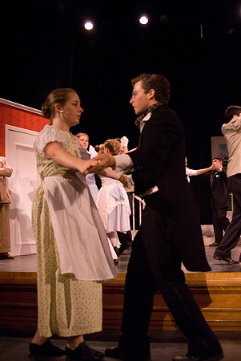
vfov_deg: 46.4
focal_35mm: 42
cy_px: 180
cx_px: 120
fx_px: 421
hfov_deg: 32.0
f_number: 2.8
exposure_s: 1/160
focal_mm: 28
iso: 1600
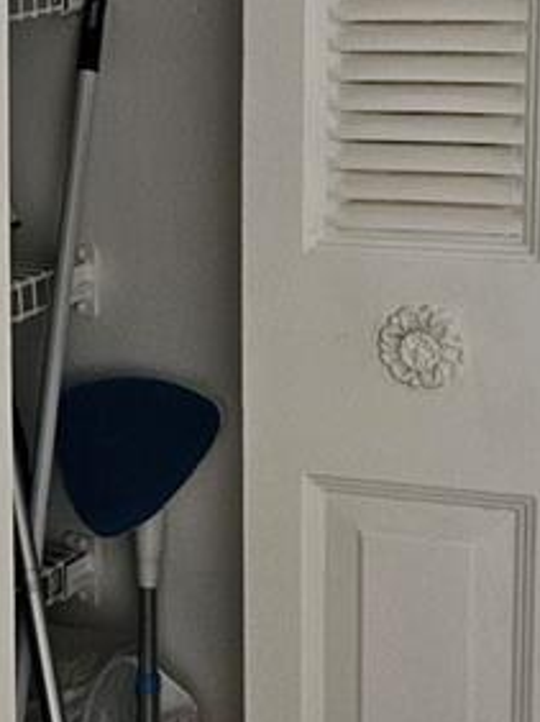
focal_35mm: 98
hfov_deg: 14.3
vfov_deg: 19.8
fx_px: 2041
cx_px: -207
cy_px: 141
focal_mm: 6.3
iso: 320
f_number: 1.7
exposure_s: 1/120
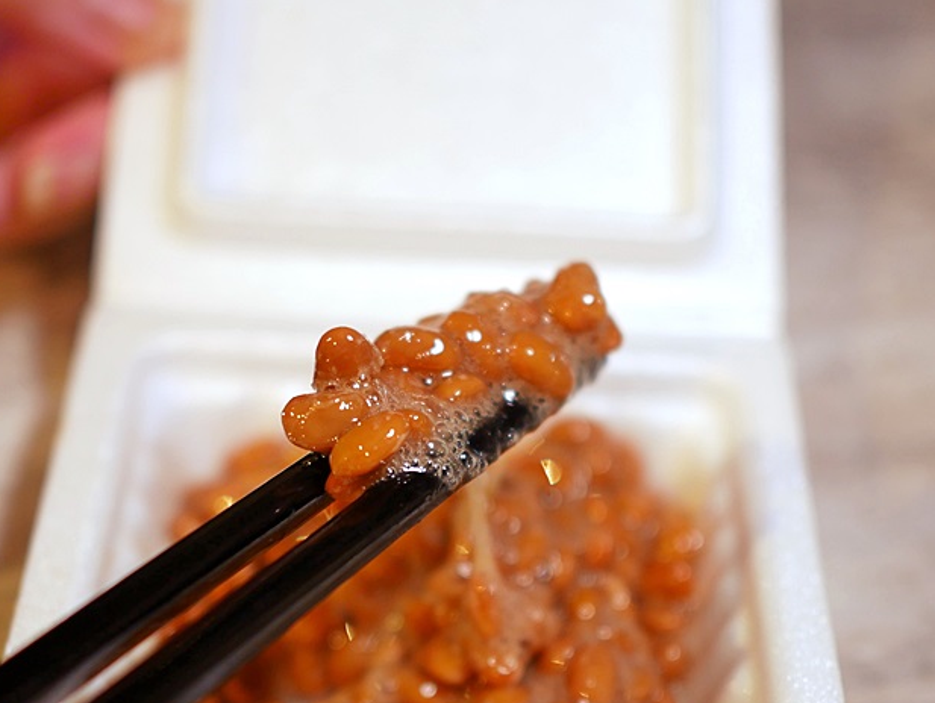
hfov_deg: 24.1
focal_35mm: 81
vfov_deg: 18.2
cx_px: 373
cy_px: 420
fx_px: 2190
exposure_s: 1/80
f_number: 1.8
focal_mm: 25
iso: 200
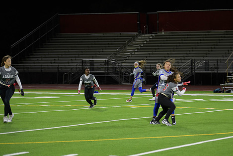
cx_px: 136
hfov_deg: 13.6
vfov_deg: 9.1
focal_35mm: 151
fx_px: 978
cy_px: 92
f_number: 2.8
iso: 900
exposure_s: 1/200
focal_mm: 122
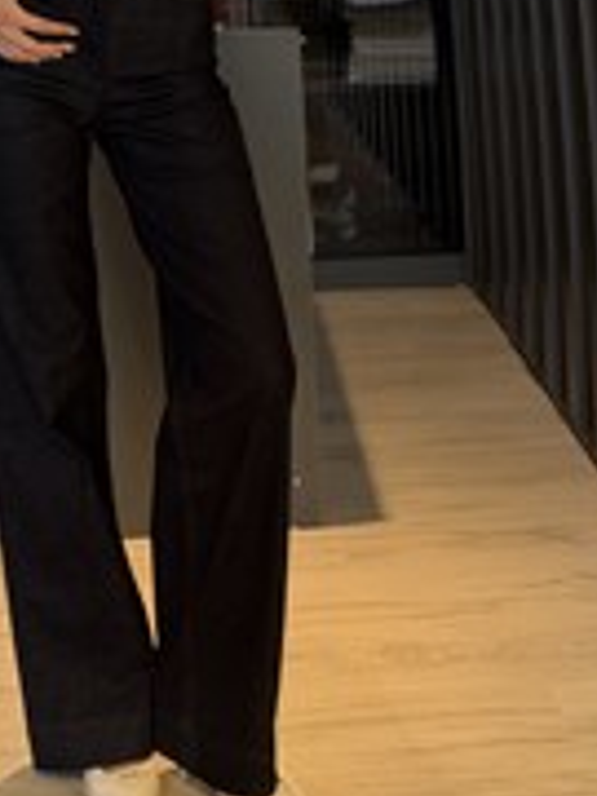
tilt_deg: -15.1
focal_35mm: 71
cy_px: -307
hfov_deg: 20.7
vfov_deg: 23.4
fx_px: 1633
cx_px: 243
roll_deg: +0.4
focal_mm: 6.76
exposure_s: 1/121
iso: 125
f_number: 1.78
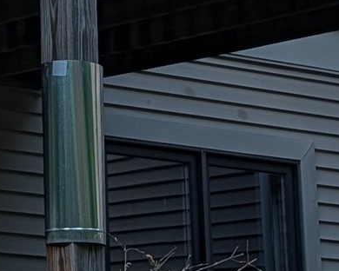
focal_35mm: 184
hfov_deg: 10.2
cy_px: -66
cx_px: -156
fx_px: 1846
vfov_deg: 8.3
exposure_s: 1/962
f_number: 1.68
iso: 18
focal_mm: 6.9
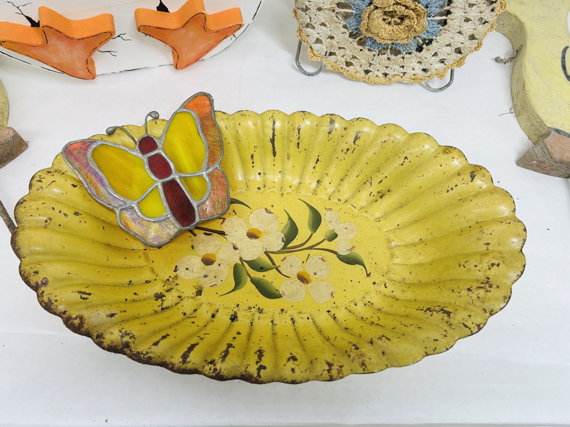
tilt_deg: -66.2
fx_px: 428
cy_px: 214
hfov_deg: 67.3
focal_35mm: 26
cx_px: 285
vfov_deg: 53.1
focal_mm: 5.7
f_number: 1.5
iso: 40
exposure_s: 1/233
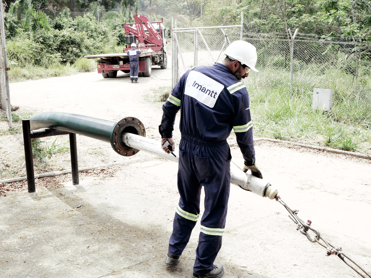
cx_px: 186
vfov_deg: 39.7
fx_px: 386
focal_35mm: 36
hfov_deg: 51.4
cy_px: 139
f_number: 10
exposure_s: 1/640
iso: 1250
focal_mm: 18
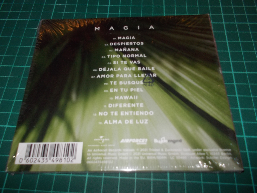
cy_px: 96
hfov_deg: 61.7
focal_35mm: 29
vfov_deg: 48.2
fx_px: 215
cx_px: 128
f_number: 3.3
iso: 200
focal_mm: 4.1
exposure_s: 1/30
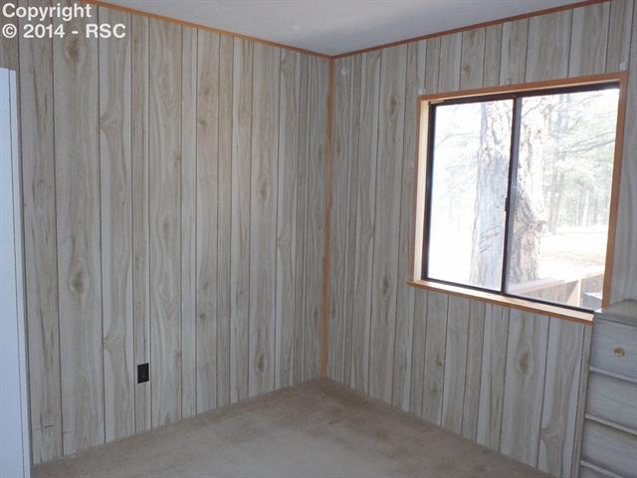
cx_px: 318
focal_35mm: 28
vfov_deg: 49.7
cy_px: 239
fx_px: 515
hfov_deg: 63.4
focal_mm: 5
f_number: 3.9
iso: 200
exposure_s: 1/40
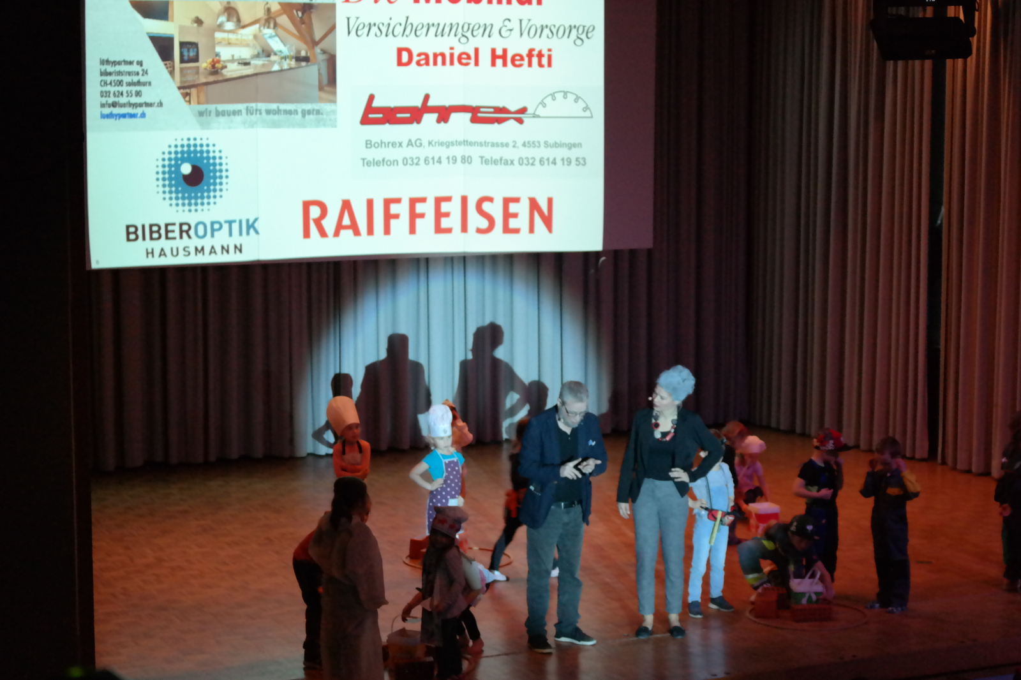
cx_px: 510
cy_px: 340
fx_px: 2183
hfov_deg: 26.3
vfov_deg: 17.7
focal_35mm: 77
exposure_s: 1/60
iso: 3200
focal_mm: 50
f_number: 4
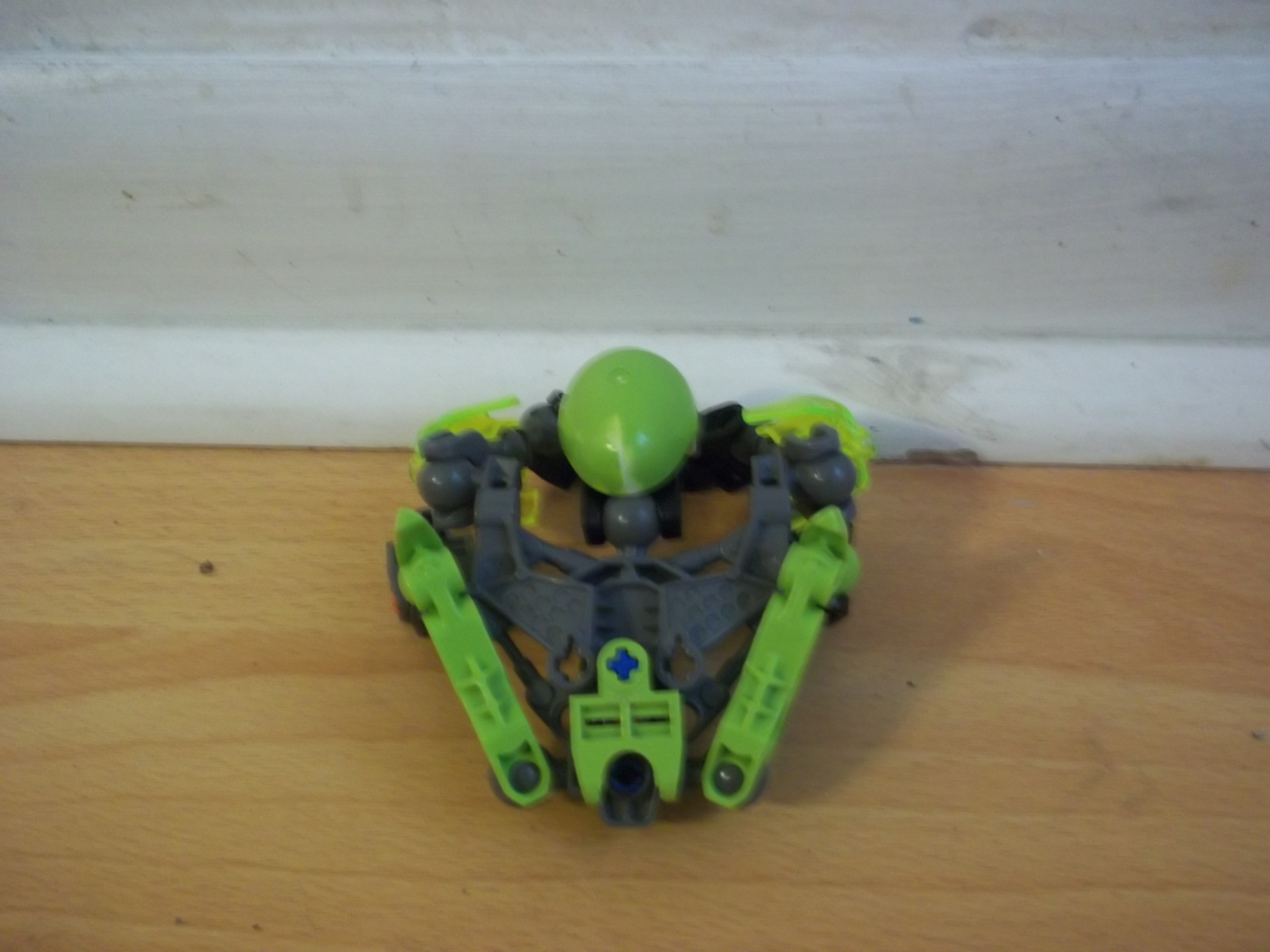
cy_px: 476
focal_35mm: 36
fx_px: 1321
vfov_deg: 39.7
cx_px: 635
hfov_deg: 51.4
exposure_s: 1/8
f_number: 3.1
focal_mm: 6.5
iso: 320
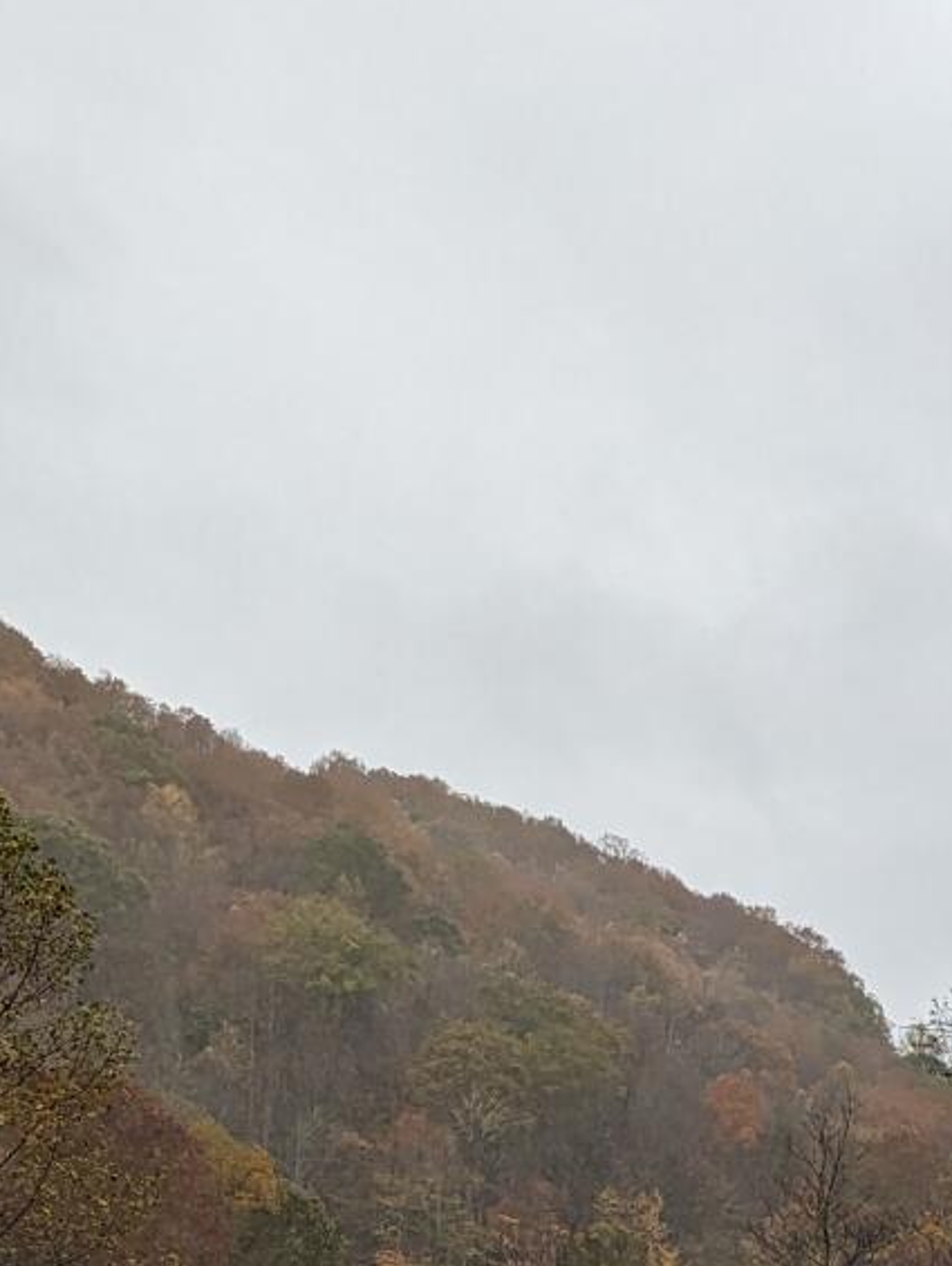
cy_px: 1501
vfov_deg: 21.4
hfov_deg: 15.7
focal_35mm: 85
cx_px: 1524
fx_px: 3111
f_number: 1.85
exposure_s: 1/313
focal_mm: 6.81
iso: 47
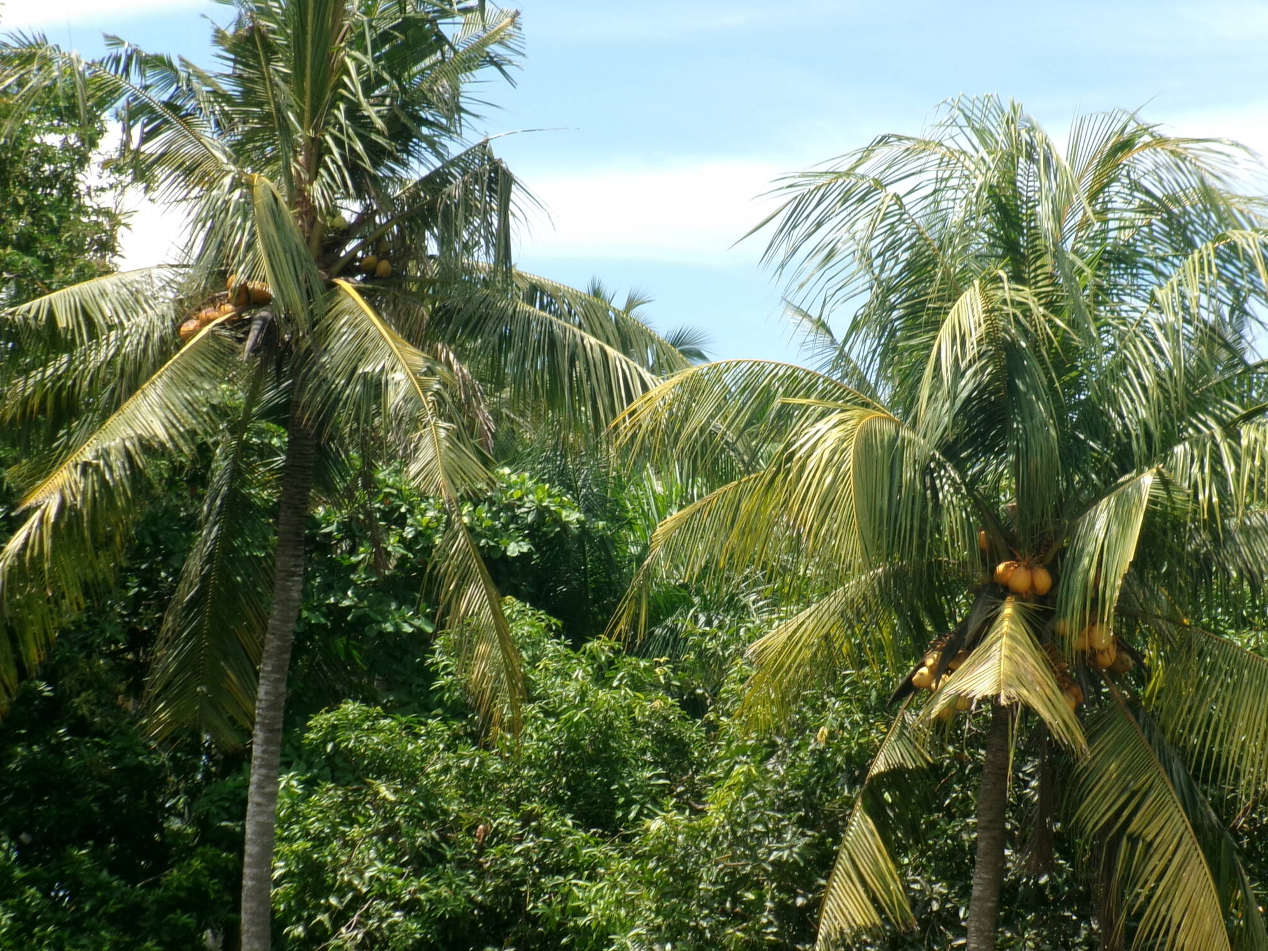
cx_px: 616
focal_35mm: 150
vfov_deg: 9.9
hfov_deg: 13.2
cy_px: 519
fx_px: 5495
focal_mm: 20.6
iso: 100
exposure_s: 1/280
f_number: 6.2
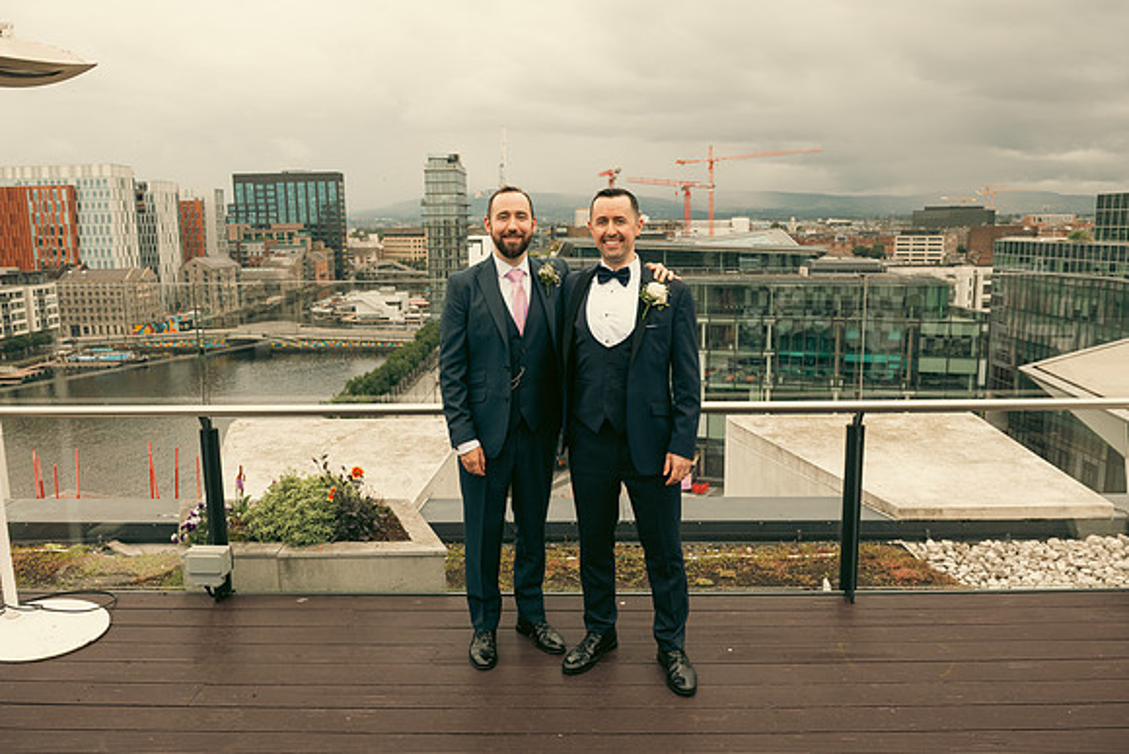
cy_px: 377
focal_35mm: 27
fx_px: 847
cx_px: 564
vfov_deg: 48.0
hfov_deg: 67.4
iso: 320
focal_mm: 27
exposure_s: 1/250
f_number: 6.3
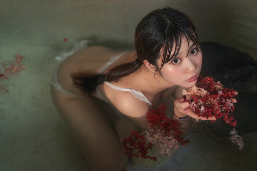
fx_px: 393
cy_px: 86
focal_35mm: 55
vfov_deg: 24.6
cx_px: 128
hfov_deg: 36.3
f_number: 1.8
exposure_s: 1/100
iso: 500
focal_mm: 55
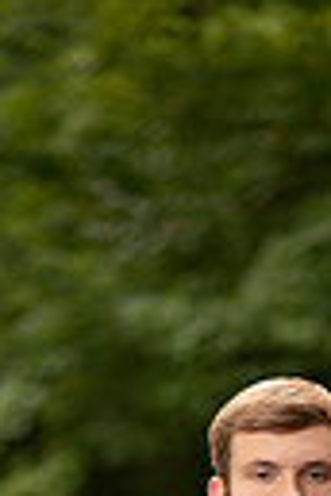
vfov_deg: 6.8
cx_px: 250
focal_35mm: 297
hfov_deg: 4.6
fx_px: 4096
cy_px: 861
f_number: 1.8
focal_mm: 85
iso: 125
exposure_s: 1/250
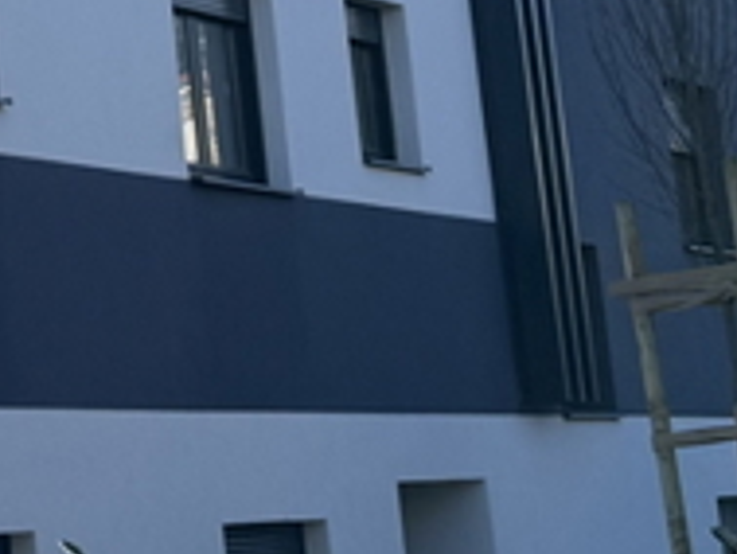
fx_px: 3238
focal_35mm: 152
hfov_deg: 11.8
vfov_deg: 9.7
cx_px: -647
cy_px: -47
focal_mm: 6.76
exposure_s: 1/2041
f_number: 1.78
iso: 80
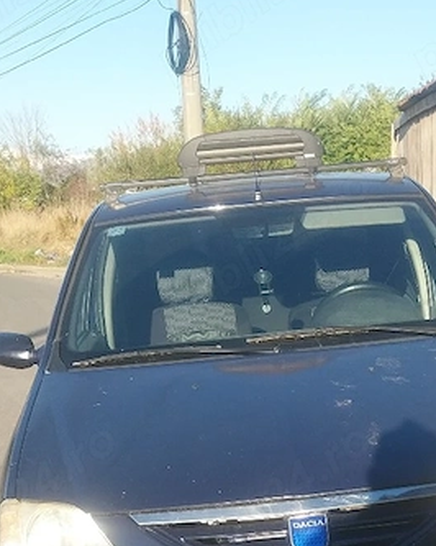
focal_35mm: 61
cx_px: 329
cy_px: 546
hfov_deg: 24.7
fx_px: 985
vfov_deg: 29.0
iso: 25
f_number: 1.8
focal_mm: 4
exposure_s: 1/417
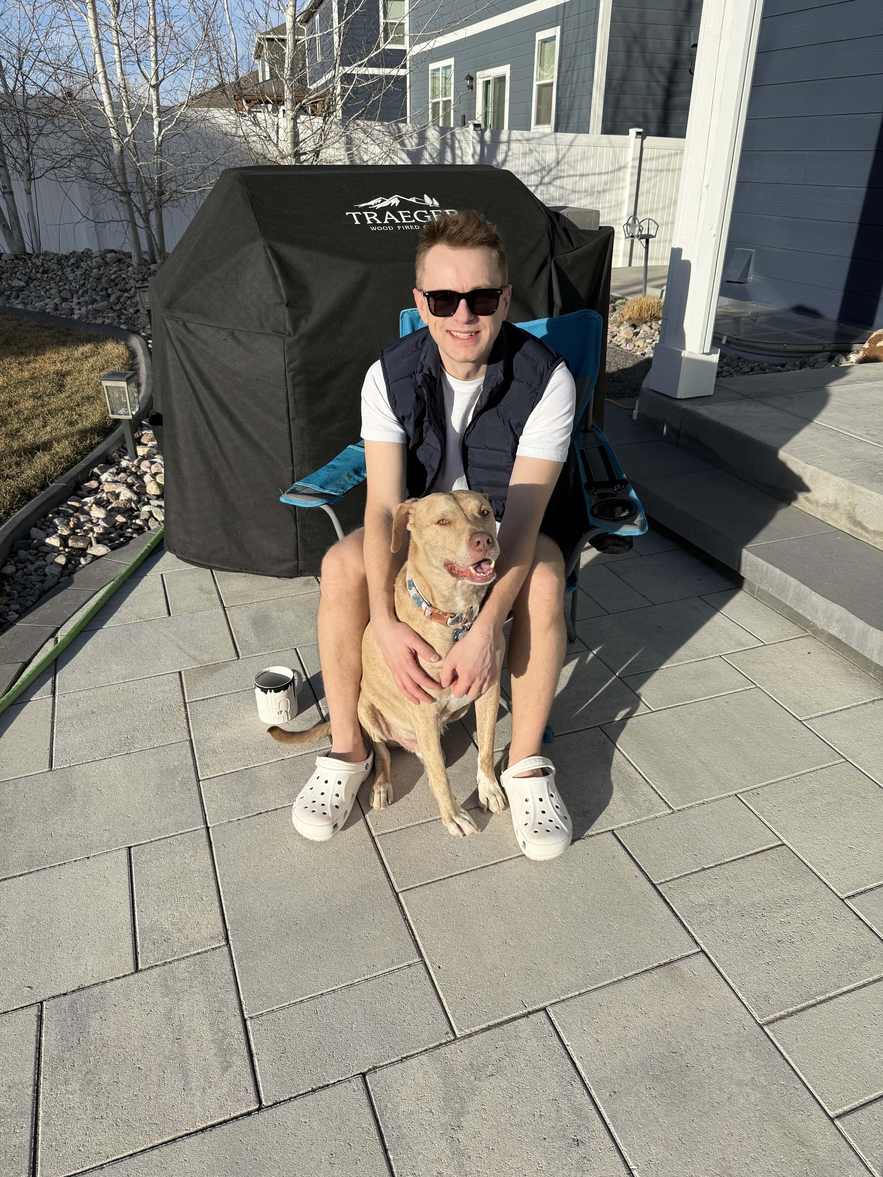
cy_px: 588
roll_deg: -0.3
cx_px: 442
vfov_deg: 71.6
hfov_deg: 56.8
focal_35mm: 24
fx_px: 816
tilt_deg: -26.7
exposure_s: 1/5319
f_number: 1.78
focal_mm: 6.76
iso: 80
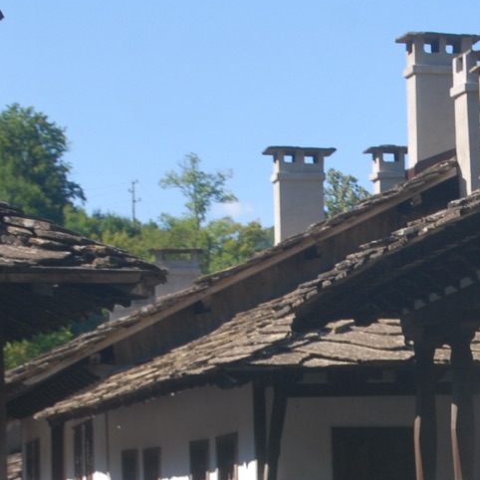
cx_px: 510
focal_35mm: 178
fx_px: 2792
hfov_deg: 9.7
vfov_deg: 9.7
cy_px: 509
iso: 100
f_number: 7.1
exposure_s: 1/200
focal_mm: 42
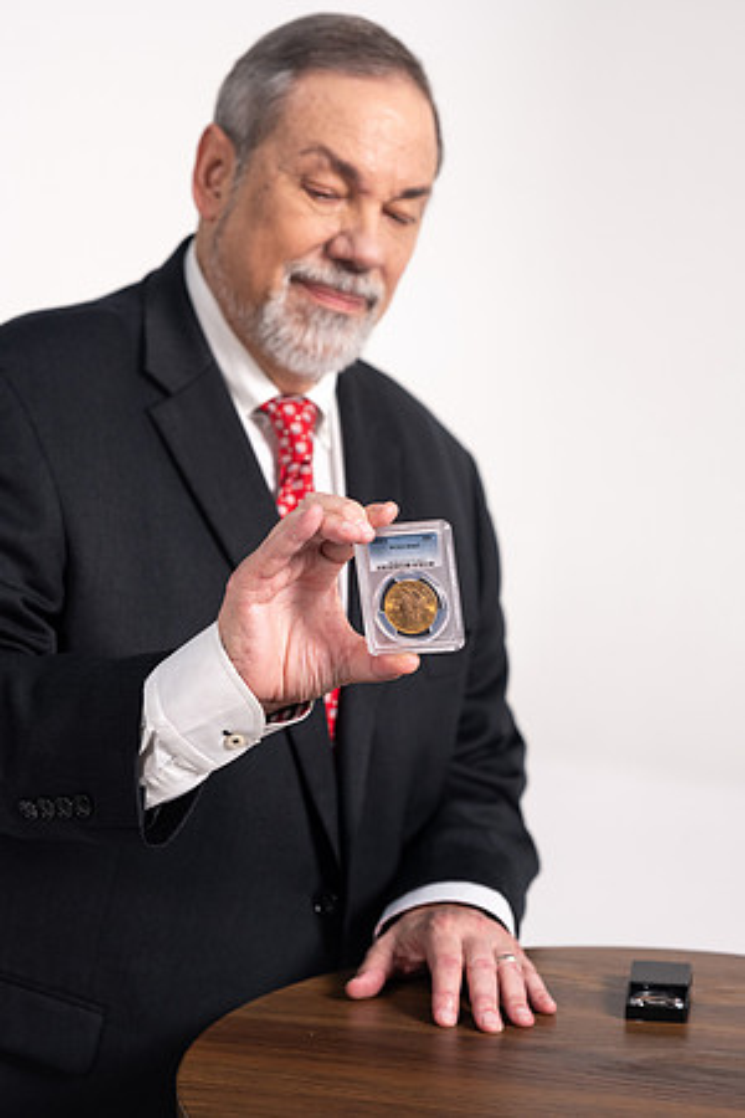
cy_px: 559
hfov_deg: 16.1
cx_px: 372
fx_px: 2638
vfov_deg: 23.9
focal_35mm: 85
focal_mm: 85
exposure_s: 1/125
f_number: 4
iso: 400
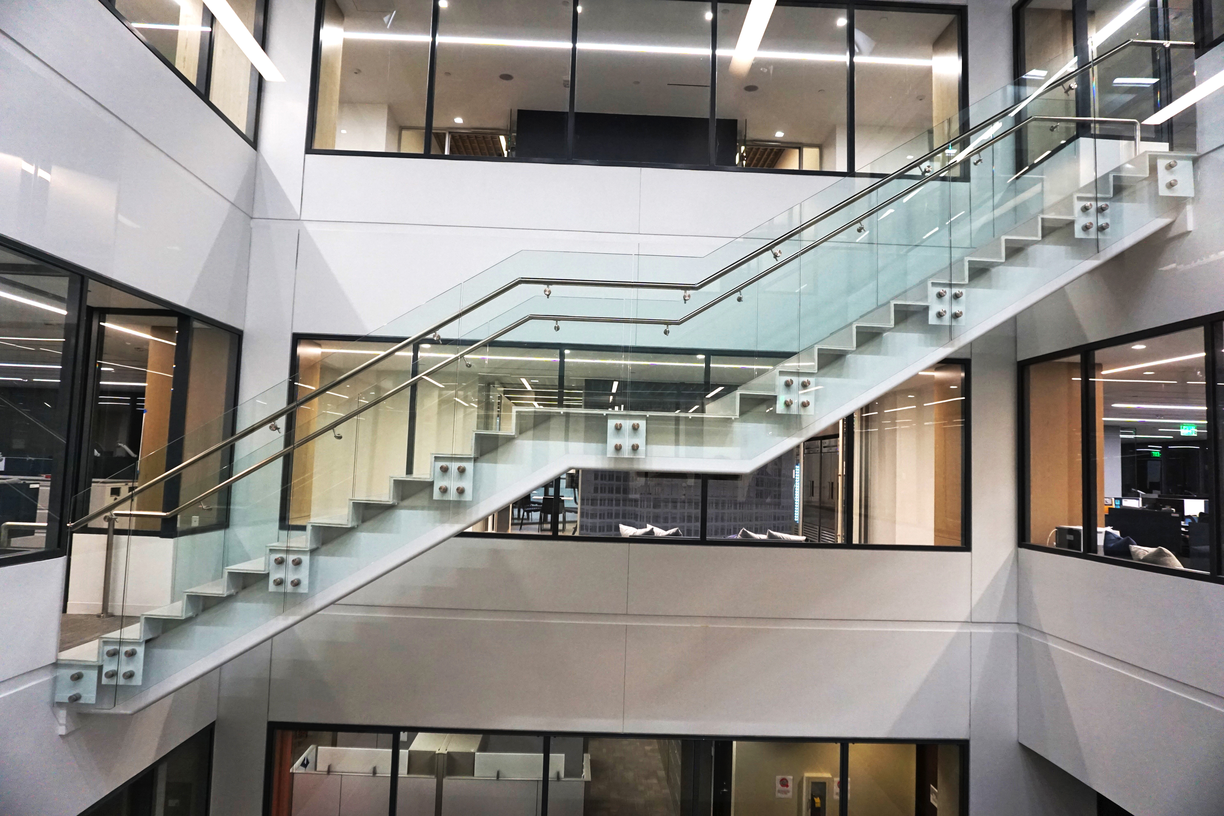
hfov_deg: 73.7
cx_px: 612
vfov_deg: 53.1
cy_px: 408
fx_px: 816
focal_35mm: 24
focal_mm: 16
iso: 1000
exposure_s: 1/160
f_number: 4
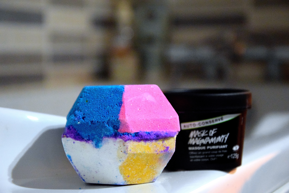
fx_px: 903
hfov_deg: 18.2
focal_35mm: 112
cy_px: 96
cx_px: 144
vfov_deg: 12.2
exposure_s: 1/50
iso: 6400
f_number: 5.3
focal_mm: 75
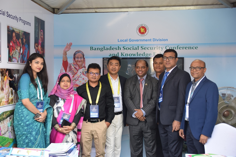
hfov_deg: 38.9
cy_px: 78
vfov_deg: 26.5
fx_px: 334
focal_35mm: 51
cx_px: 118
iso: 400
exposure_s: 1/60
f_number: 4.5
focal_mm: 34
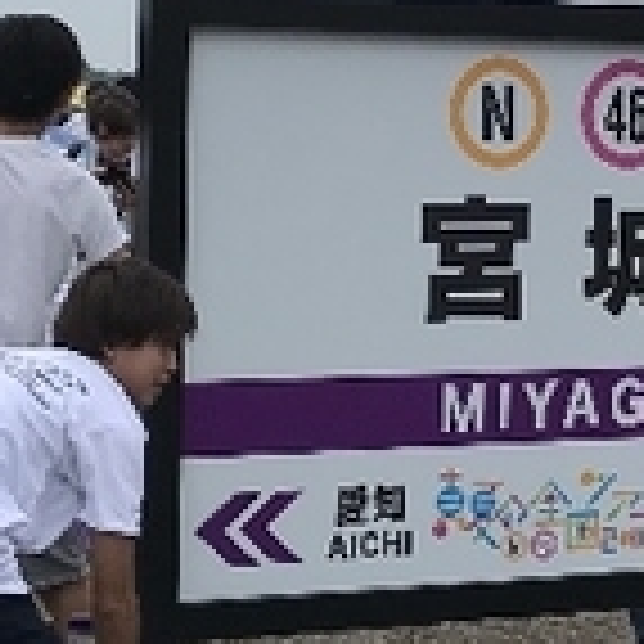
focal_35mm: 138
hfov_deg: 12.6
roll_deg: -0.1
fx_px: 2905
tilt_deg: -2.4
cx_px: 531
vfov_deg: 12.6
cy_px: 257
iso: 20
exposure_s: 1/1041
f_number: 1.8
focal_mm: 3.99
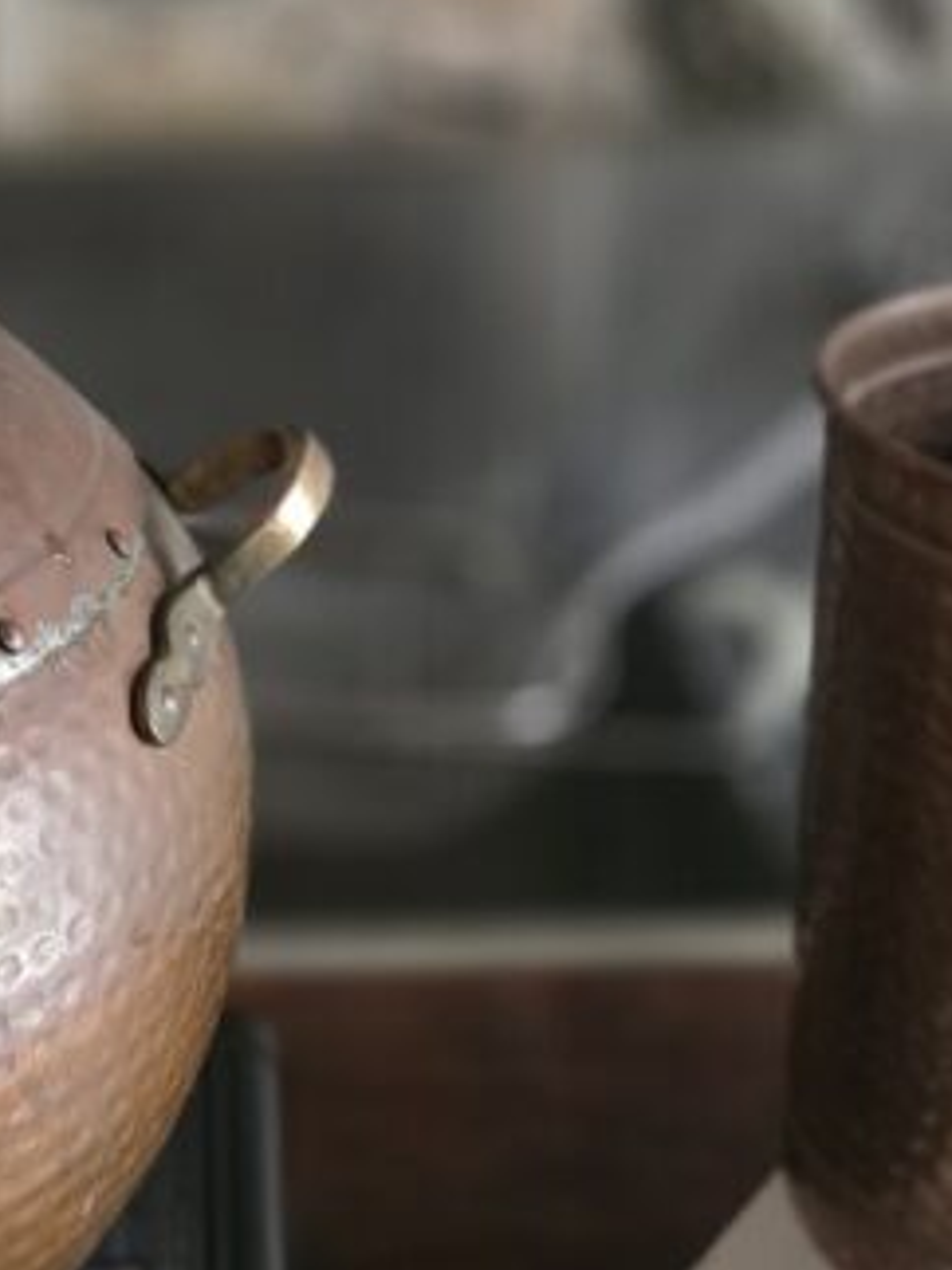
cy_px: 267
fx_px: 2679
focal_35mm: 73
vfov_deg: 26.2
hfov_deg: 19.9
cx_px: 165
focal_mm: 6.3
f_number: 1.7
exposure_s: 1/120
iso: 1600
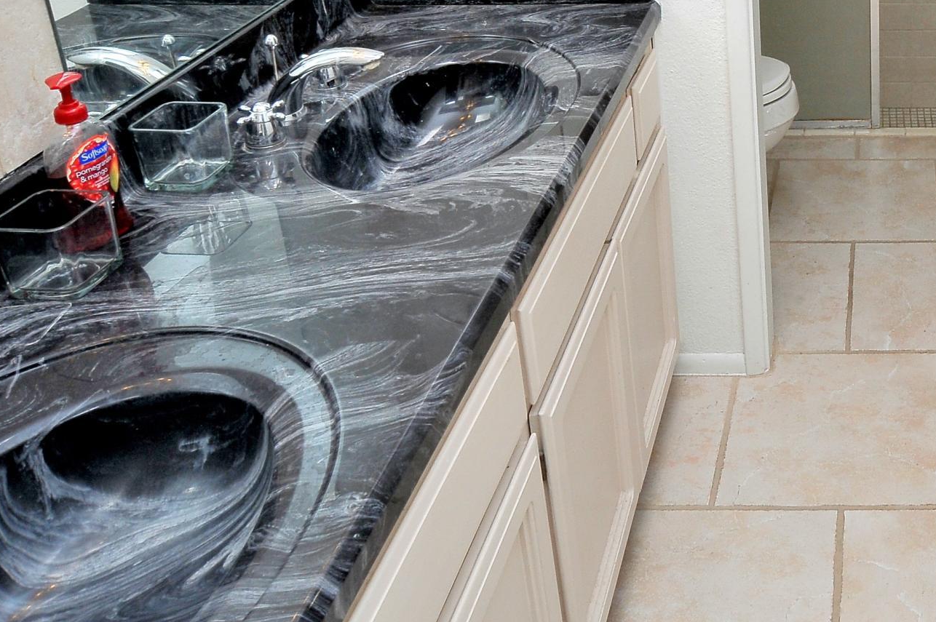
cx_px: 897
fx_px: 1091
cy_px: -13
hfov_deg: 41.5
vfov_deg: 29.5
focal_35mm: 42
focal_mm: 18
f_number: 16
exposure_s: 1/50
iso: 640
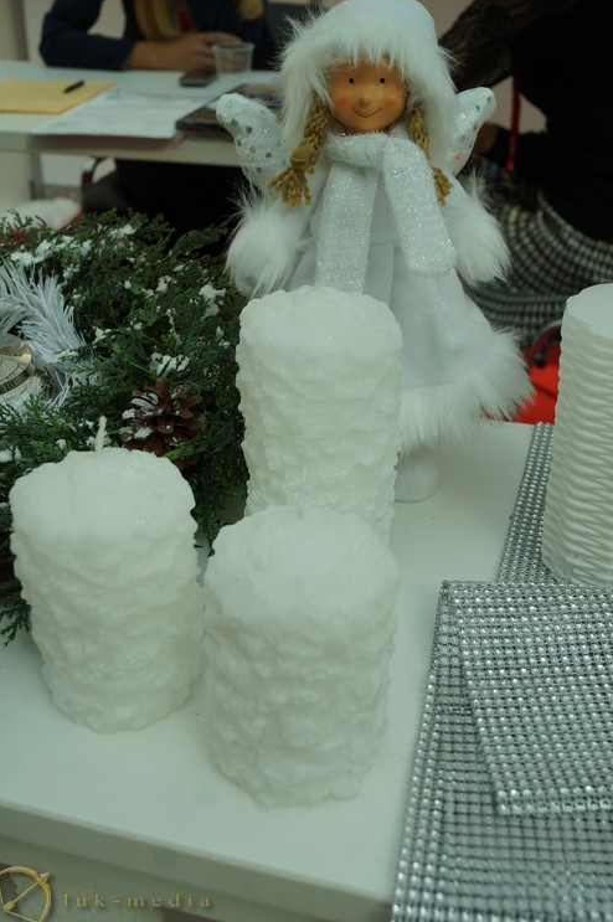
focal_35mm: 42
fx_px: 1075
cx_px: 308
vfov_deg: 46.4
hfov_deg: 31.8
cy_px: 445
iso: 100
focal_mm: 26
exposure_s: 1/160
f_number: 6.3
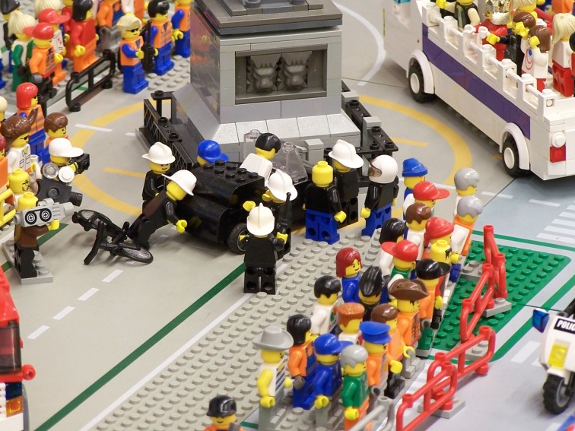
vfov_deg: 6.5
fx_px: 3804
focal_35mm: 229
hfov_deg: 8.6
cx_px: 270
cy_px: 147
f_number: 3.2
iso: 80
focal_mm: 28
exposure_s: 1/2
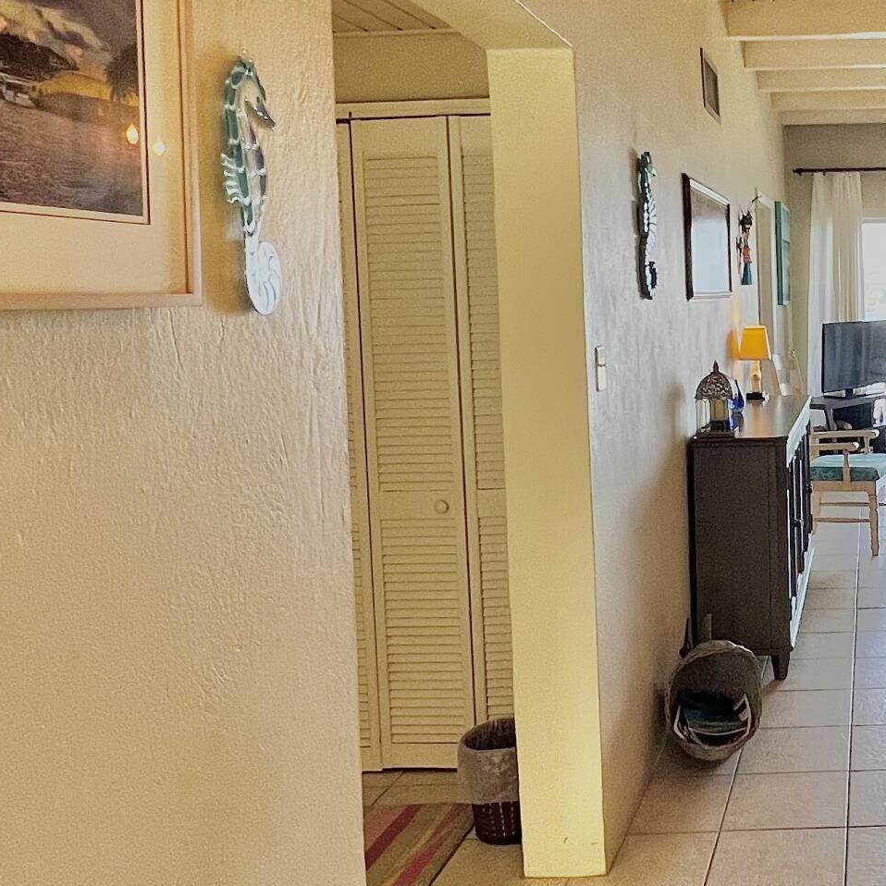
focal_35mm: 36
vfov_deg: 45.6
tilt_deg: -2.6
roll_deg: +1.5
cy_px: 329
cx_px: 876
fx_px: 1042
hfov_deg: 40.6
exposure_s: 1/120
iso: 80
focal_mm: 1.57
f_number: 1.8
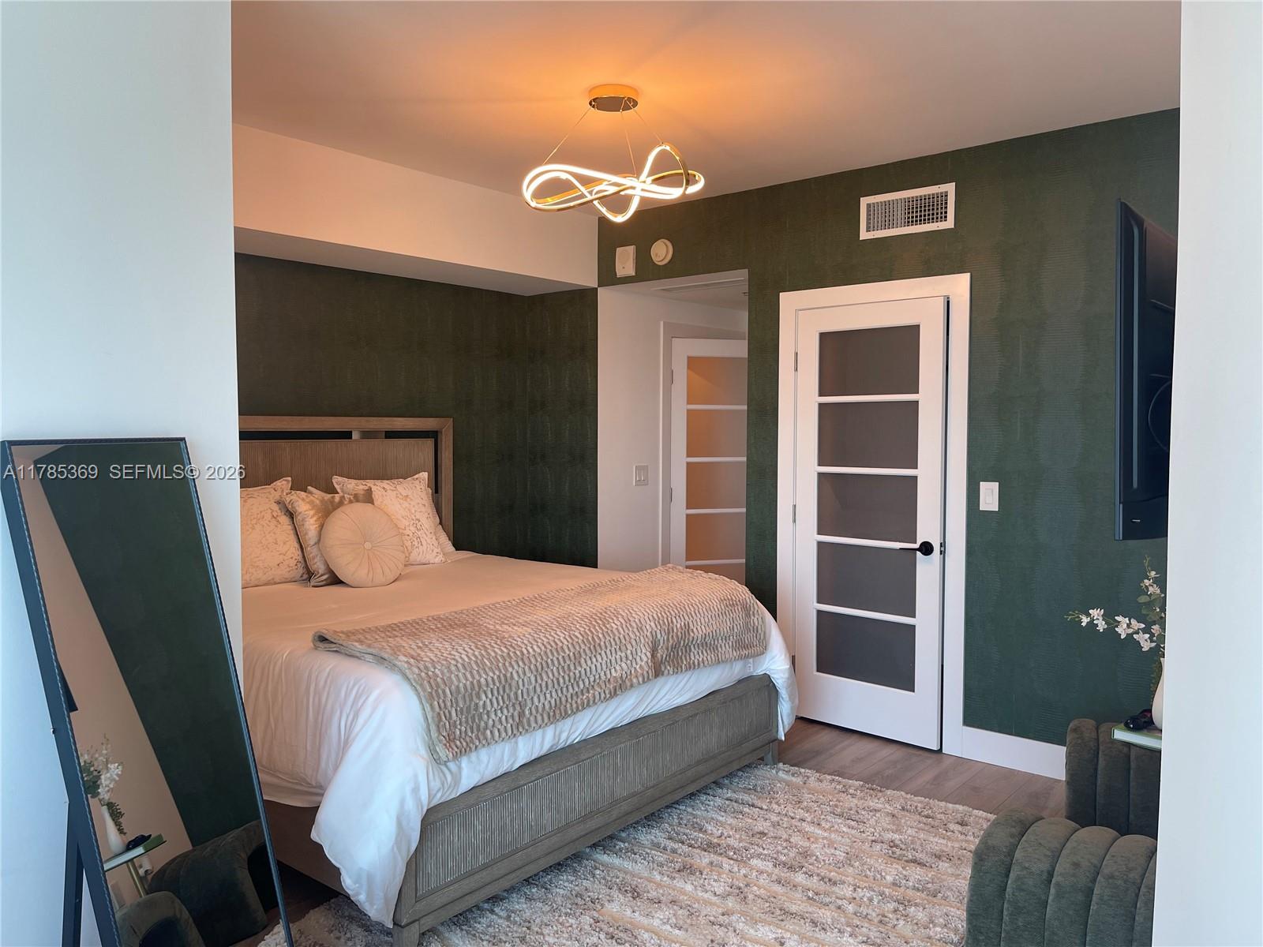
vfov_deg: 54.9
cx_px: 632
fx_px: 912
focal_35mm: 25
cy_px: 474
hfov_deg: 69.4
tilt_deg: -4.0
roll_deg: -0.4
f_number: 1.6
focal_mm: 5.1
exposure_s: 1/121
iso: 64
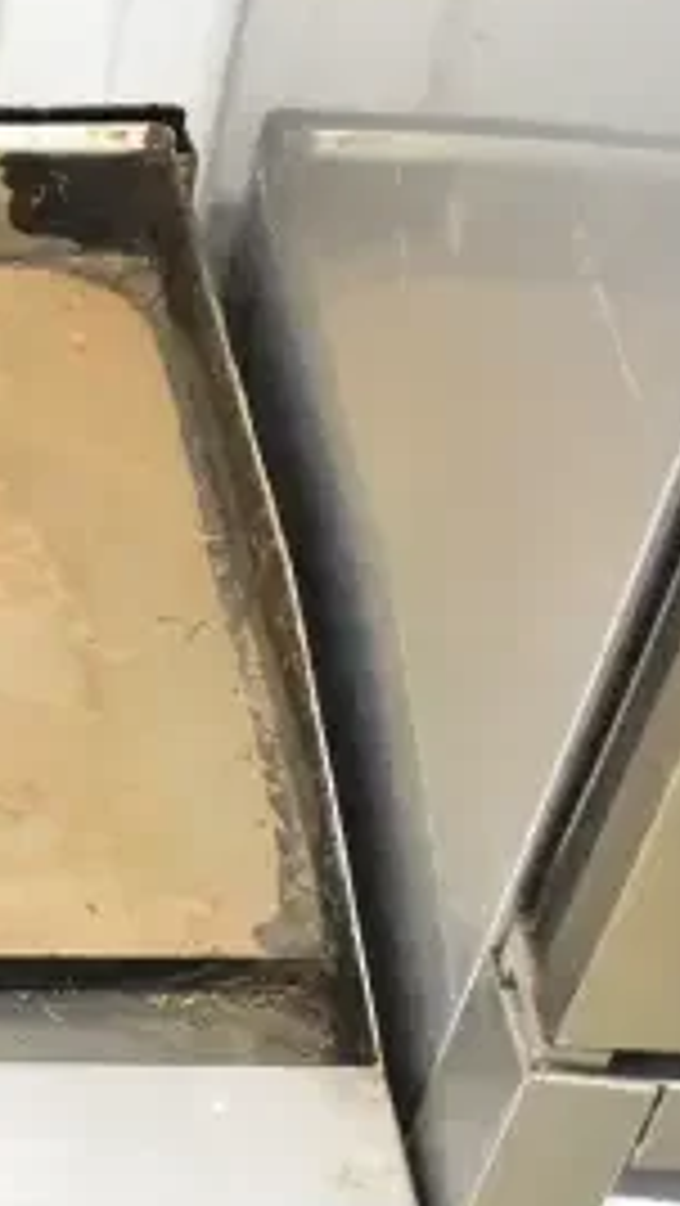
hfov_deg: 13.0
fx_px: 2631
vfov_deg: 25.8
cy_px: 704
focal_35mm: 82
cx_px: -630
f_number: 4.5
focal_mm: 23
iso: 6400
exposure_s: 1/80
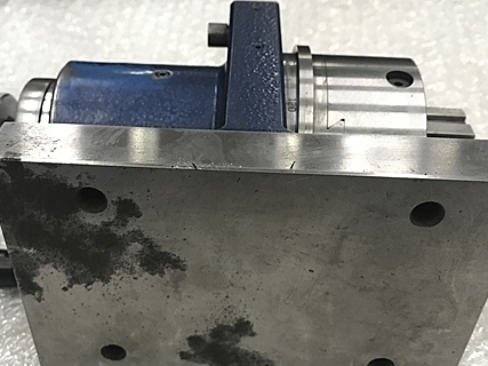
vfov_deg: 34.0
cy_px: 246
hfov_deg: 44.8
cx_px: 223
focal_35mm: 42
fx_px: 592
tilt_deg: -45.1
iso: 40
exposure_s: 1/30
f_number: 1.8
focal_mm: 3.99
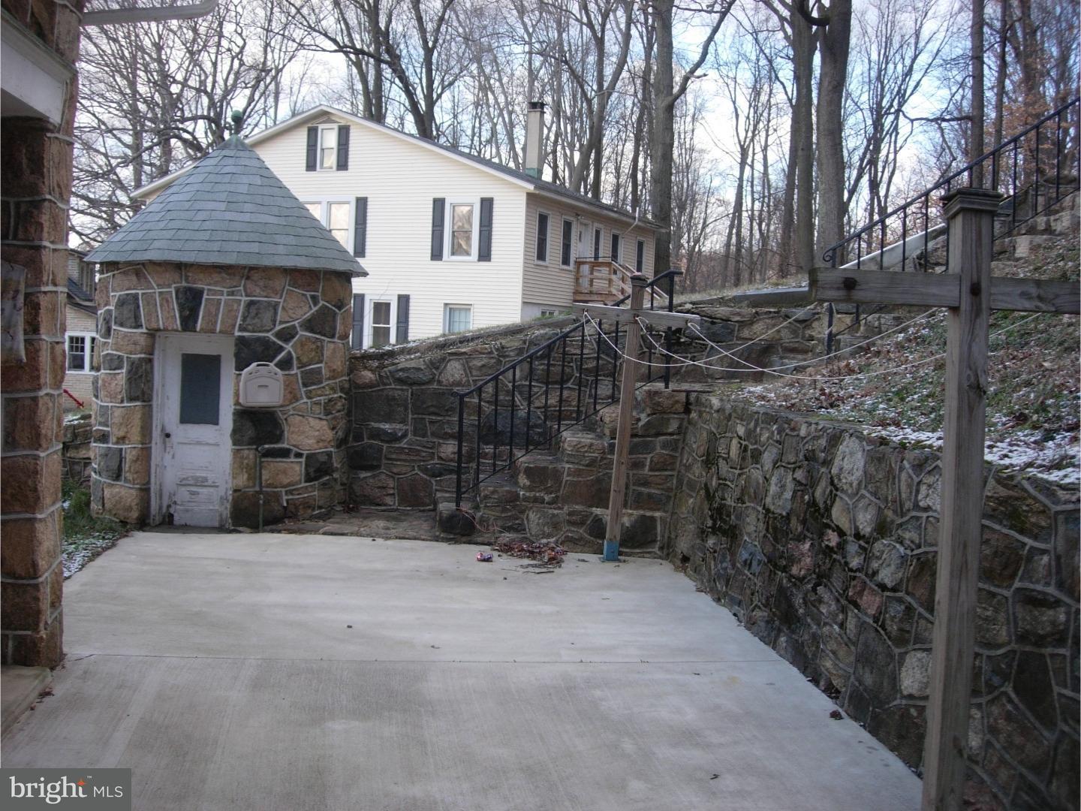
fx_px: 1187
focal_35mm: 38
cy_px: 406
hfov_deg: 49.0
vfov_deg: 37.7
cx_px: 540
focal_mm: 7.8
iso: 64
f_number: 2.8
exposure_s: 1/242
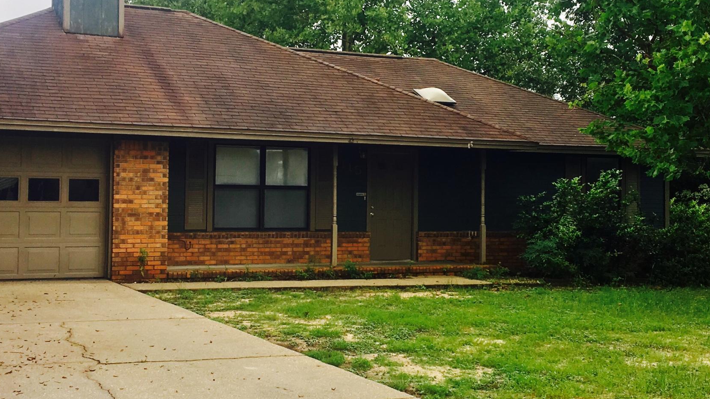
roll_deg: -0.8
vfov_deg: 21.1
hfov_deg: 36.6
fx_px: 1073
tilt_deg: +2.6
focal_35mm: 57
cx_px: 371
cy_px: 163
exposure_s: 1/513
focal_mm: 4.15
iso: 25
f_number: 2.2
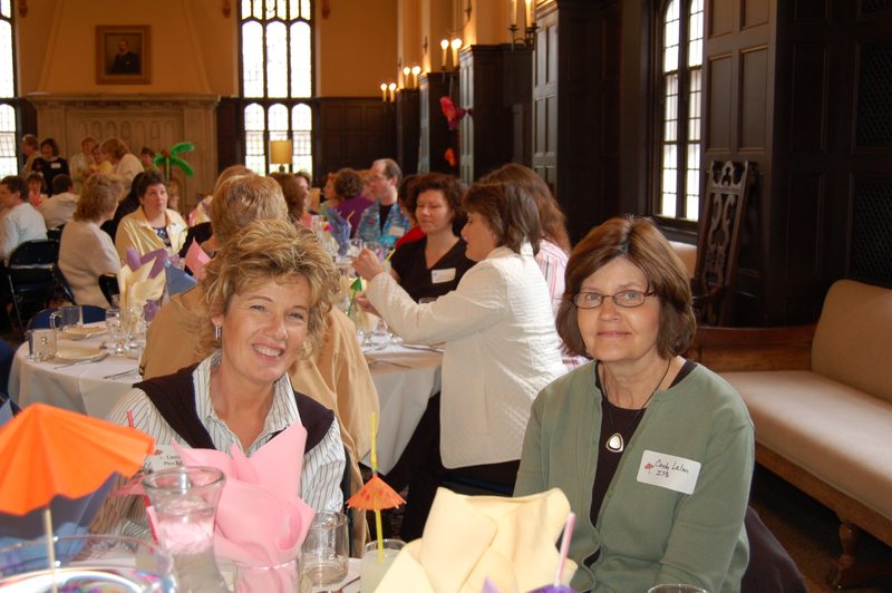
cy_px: 296
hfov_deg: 43.6
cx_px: 446
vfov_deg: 29.8
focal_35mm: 45
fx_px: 1114
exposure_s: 1/60
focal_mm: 30
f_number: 4.2
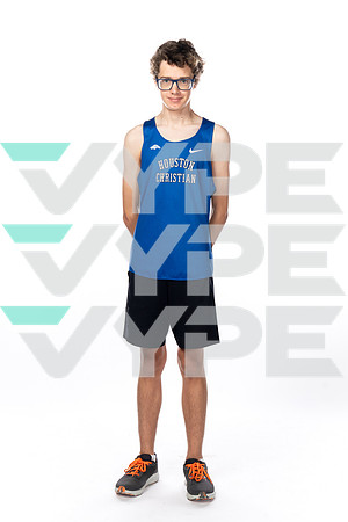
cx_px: 174
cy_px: 261
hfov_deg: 22.3
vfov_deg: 32.9
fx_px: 884
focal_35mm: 61
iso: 640
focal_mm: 61
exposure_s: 1/250
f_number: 8
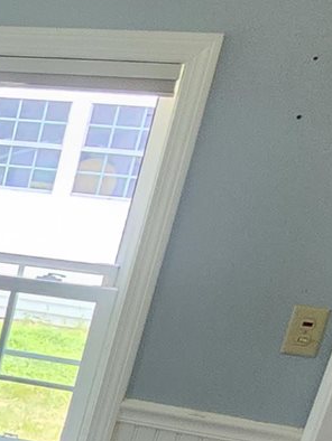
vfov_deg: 23.3
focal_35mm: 76
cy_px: 537
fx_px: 971
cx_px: -448
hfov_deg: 14.0
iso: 400
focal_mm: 1.7
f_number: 2.2
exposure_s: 1/60
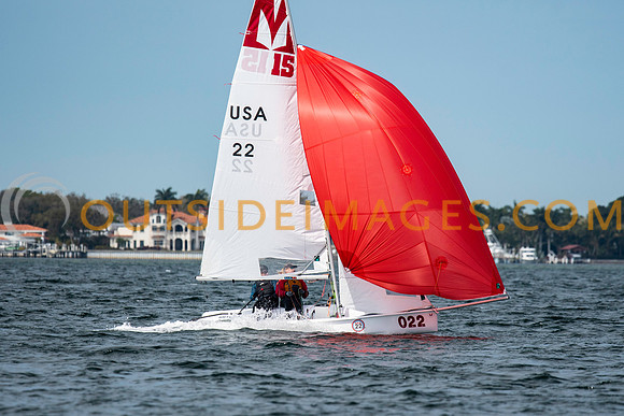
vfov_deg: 3.0
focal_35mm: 462
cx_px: 312
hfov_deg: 4.5
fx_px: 8012
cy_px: 208
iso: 400
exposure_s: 1/6400
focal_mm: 300
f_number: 5
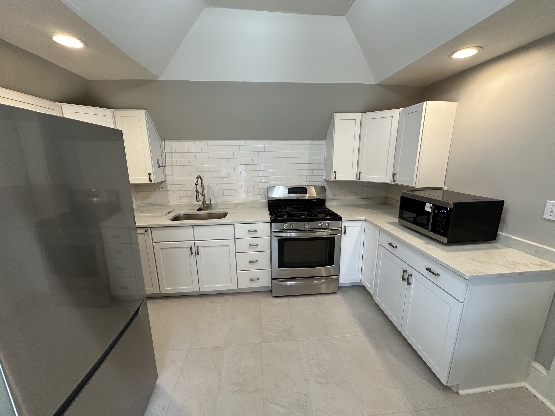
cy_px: 208
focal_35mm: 14
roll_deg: +0.5
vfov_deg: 85.7
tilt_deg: -12.9
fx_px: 224
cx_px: 278
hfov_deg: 102.1
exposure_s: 1/120
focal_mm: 2.22
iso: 250
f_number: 2.2
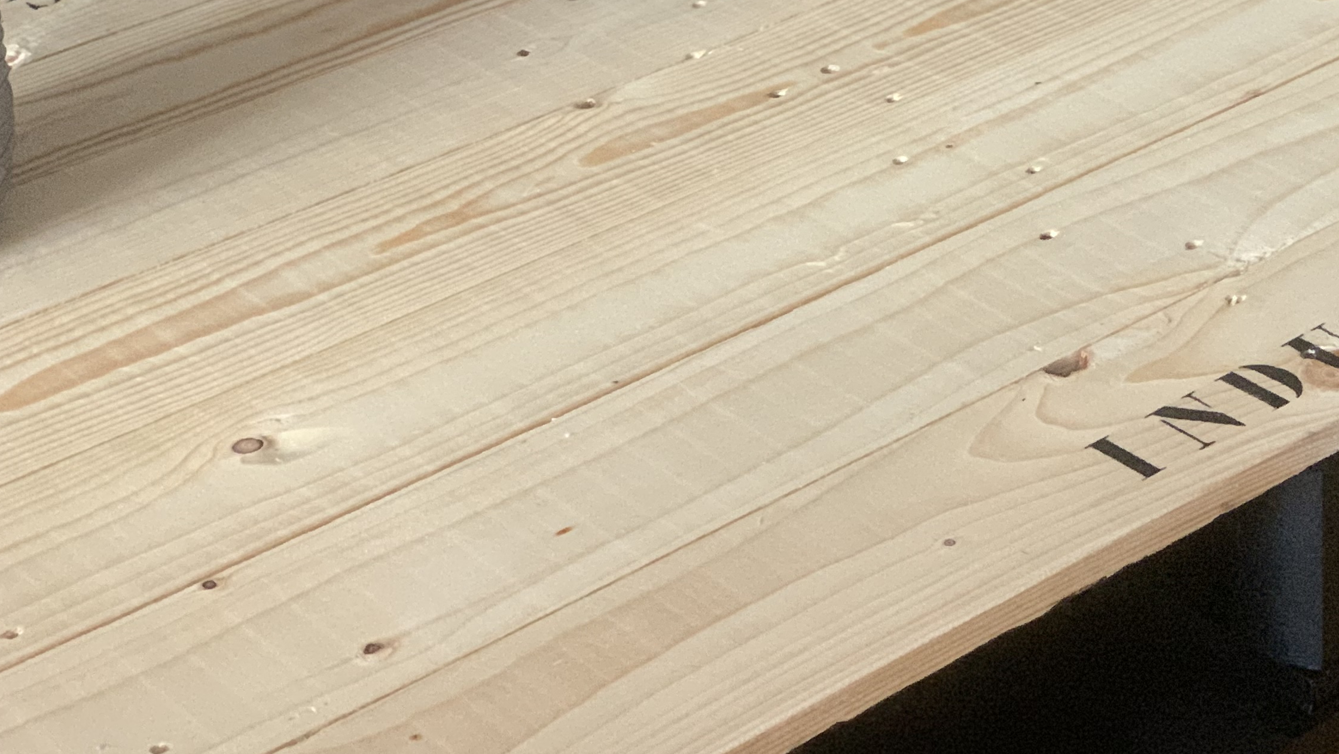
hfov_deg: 20.6
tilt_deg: -25.9
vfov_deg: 11.8
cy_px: 16
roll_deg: +0.1
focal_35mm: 102
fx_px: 3622
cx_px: 1171
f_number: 2.4
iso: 400
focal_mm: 6
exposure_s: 1/60
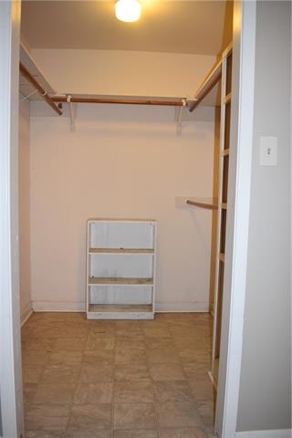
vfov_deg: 61.9
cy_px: 219
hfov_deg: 43.6
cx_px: 146
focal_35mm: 30
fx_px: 365
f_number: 4
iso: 800
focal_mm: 20
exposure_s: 1/60
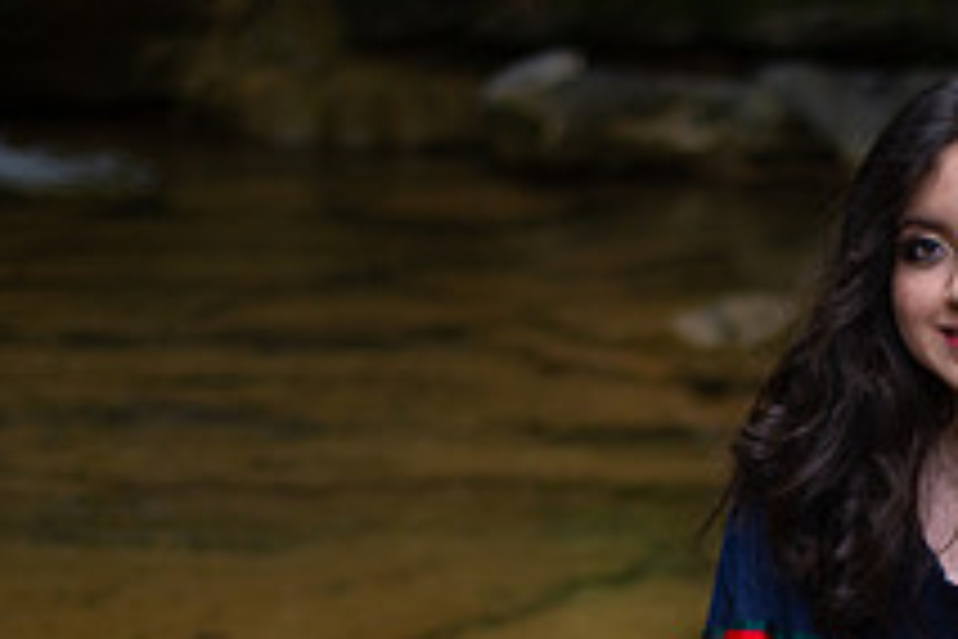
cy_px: 664
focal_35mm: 136
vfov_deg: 10.0
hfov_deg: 14.9
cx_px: 931
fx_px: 3619
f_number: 1.8
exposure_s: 1/2000
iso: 400
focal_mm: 50
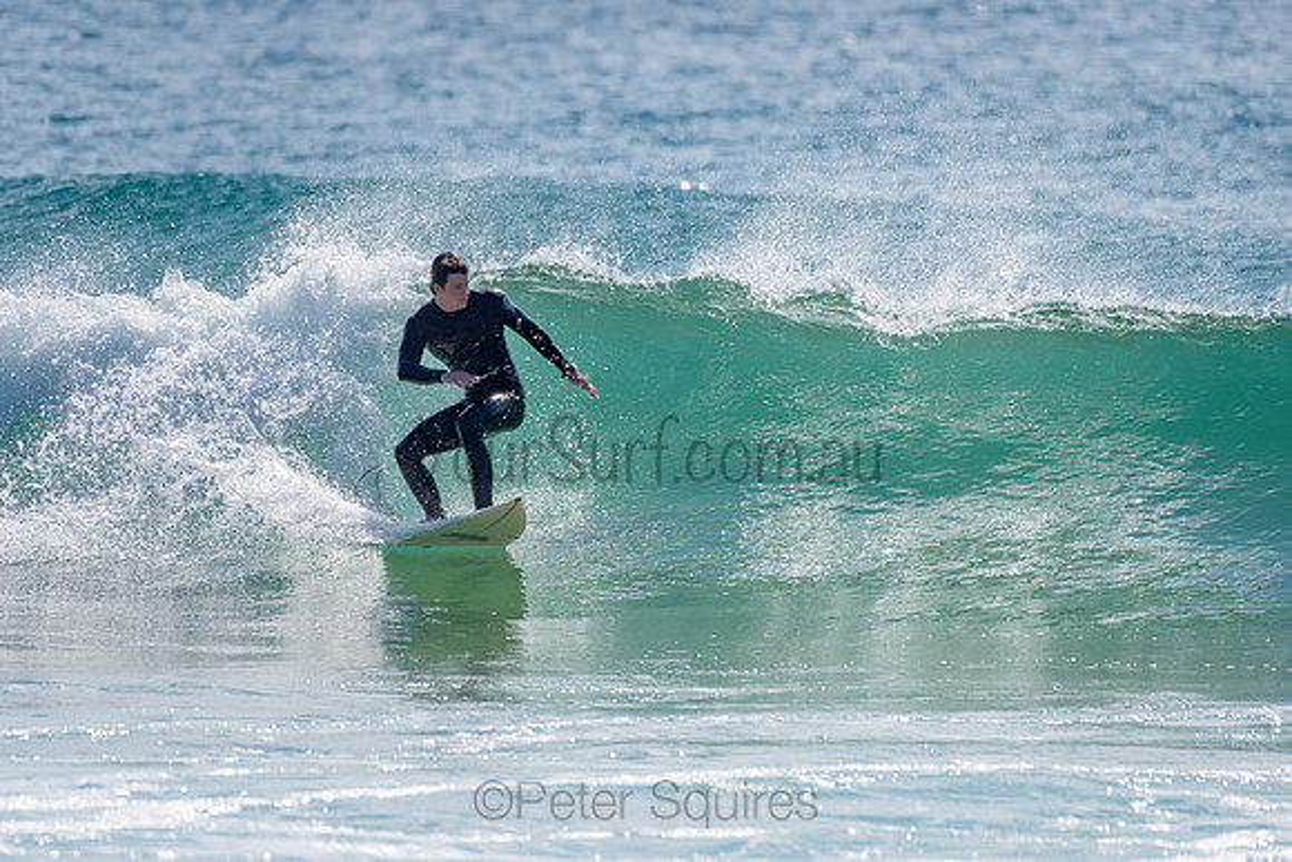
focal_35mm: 613
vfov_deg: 2.2
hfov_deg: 3.4
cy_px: 355
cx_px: 500
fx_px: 21998
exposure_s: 1/2000
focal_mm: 500
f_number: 5.6
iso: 125
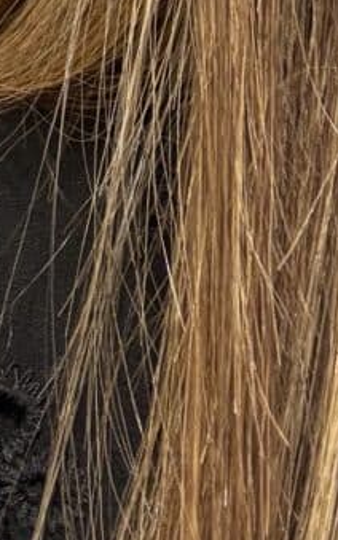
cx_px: 116
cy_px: -158
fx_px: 1414
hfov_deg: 13.6
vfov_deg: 19.9
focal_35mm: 96
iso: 160
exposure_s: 1/50
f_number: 1.9
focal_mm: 2.69
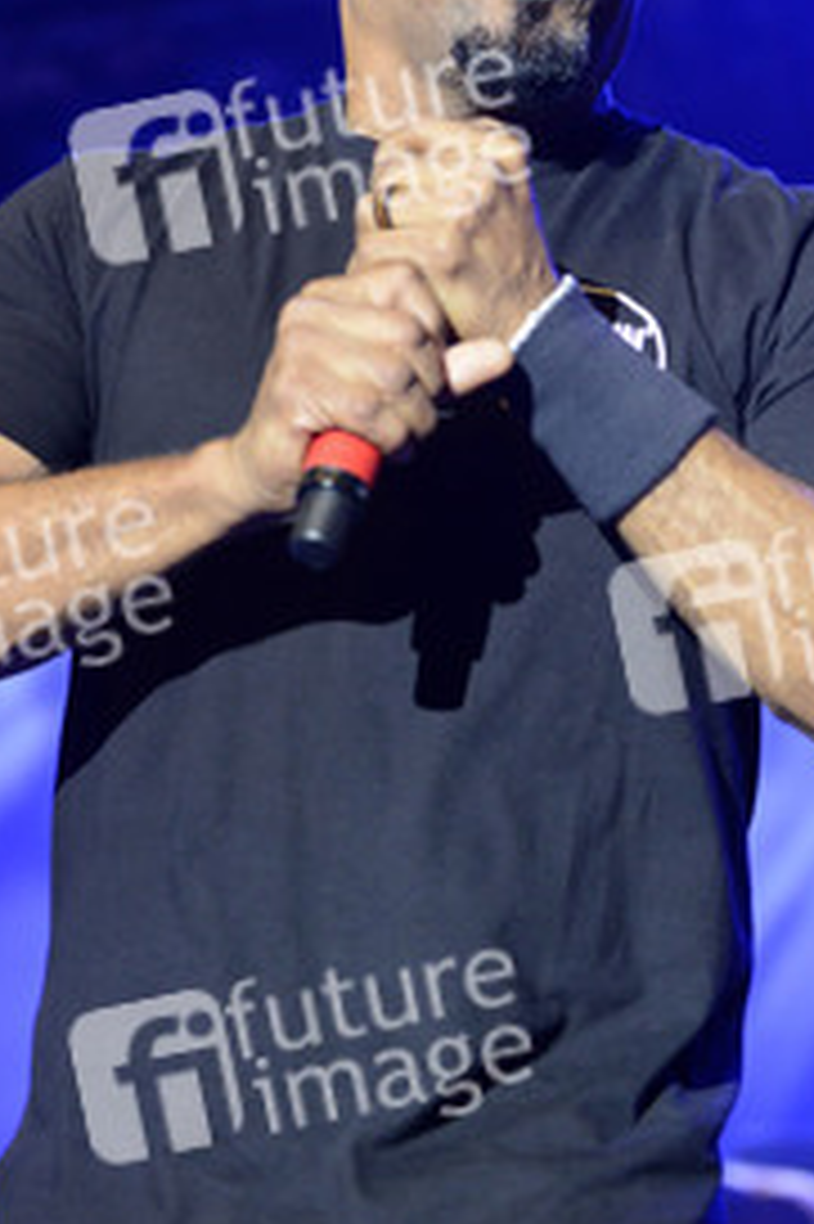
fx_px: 3498
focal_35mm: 103
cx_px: 432
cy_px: 382
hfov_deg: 13.3
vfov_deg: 19.8
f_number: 3.5
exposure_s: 1/320
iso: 3200
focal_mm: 70
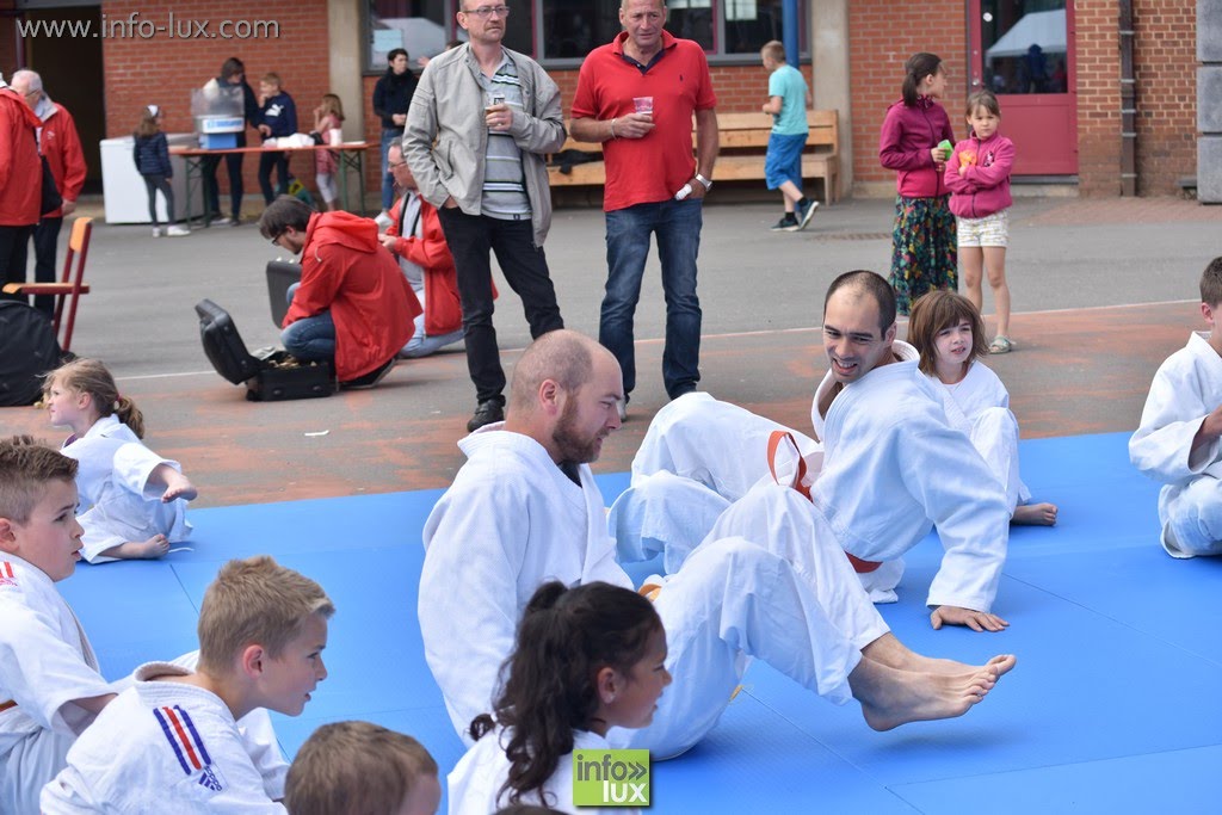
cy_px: 408
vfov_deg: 18.2
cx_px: 611
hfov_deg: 27.0
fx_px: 2546
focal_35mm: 75
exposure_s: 1/500
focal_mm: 50
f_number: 4.5
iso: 100
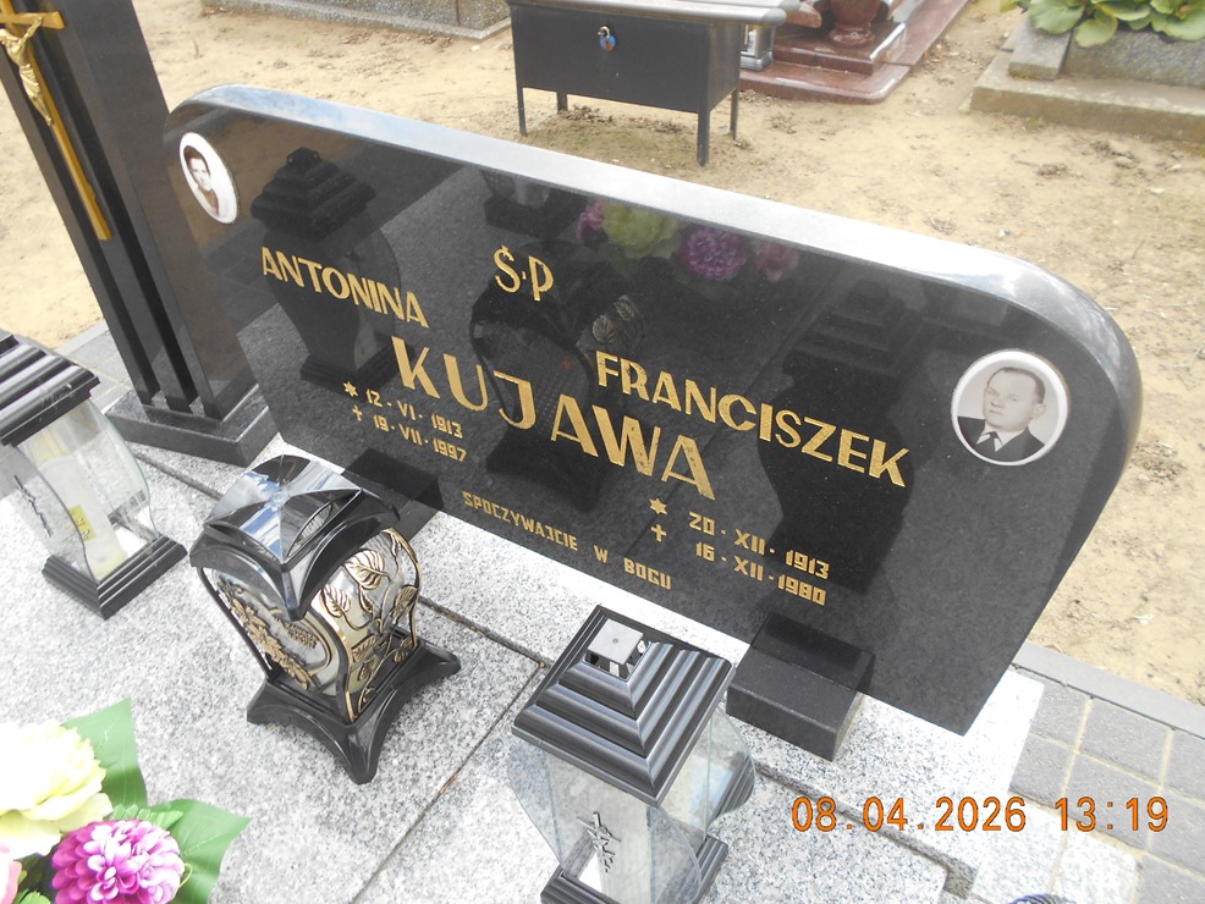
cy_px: 441
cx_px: 588
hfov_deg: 65.3
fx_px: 940
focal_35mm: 27
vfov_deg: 51.4
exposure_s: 1/100
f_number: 3.2
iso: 80
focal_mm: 4.6
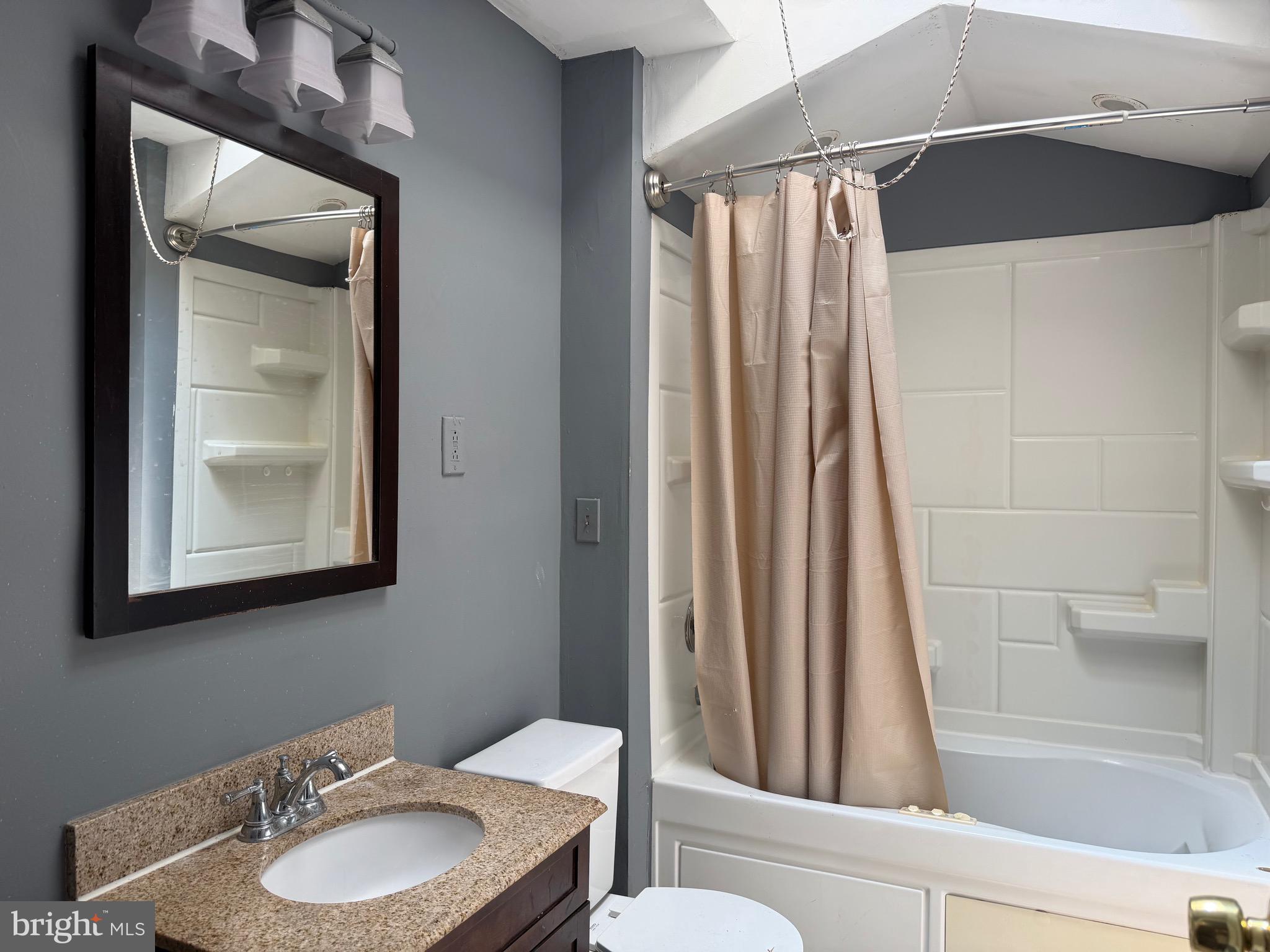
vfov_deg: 56.8
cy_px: 476
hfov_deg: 71.6
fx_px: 881
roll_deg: +0.1
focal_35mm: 24
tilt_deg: -1.6
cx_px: 635
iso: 80
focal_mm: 6.76
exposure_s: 1/121
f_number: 1.78
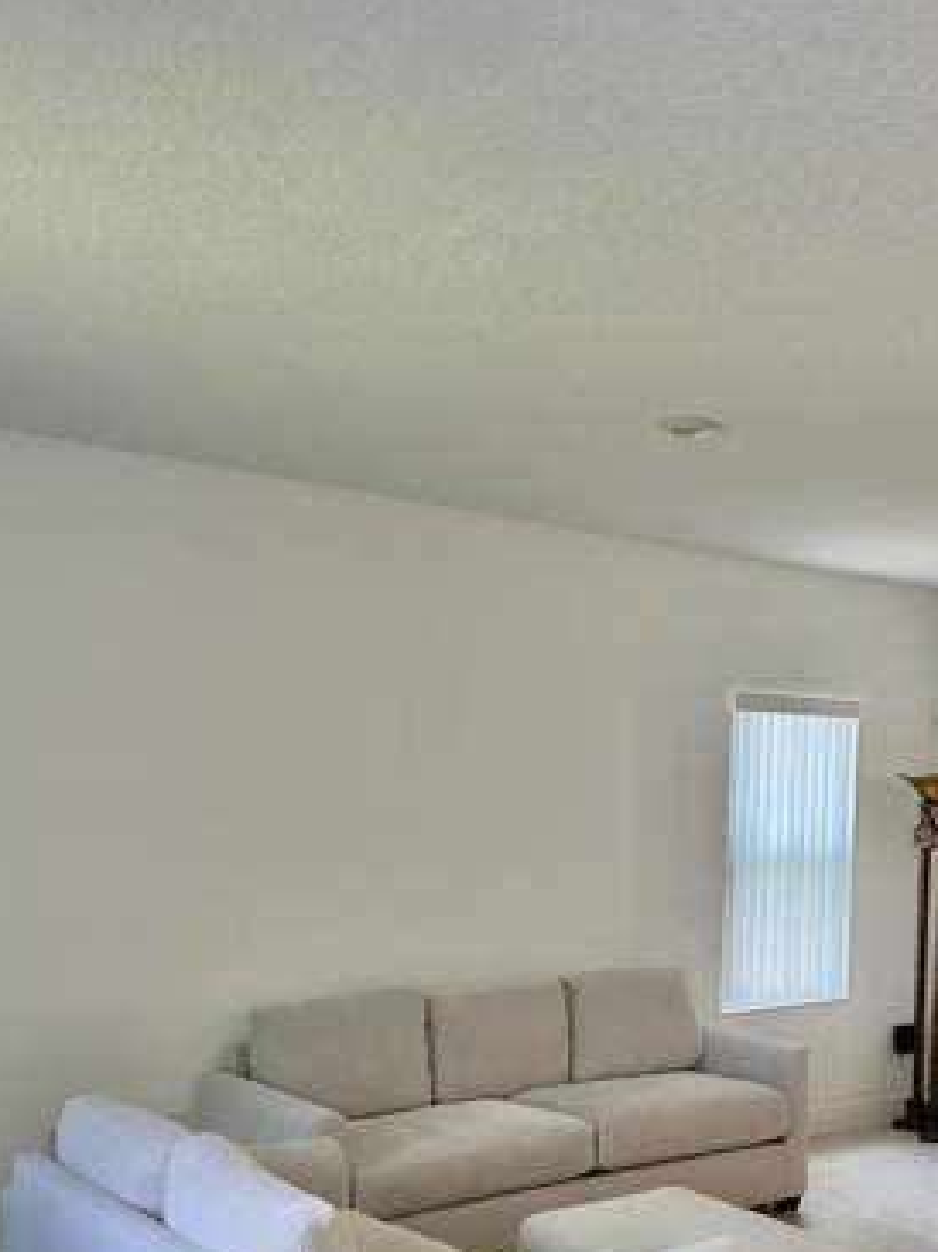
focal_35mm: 42
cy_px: 807
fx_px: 1519
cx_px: 750
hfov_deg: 33.3
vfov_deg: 44.3
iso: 100
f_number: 1.78
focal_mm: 6.76
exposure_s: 1/150
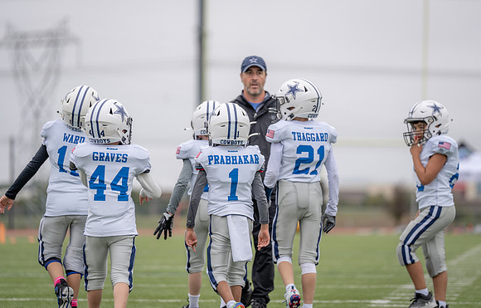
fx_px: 2940
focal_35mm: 223
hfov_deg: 9.4
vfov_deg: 6.0
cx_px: 256
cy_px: 137
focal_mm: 200
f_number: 2.8
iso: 200
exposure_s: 1/1250
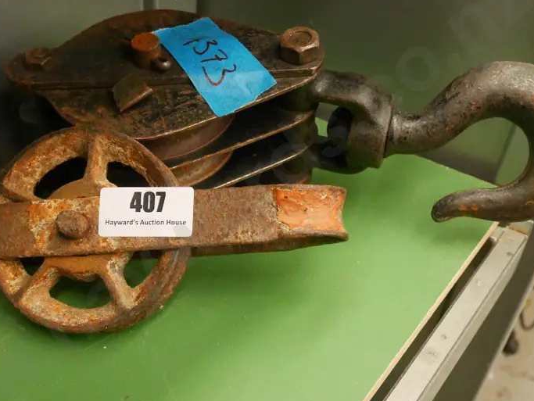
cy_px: 230
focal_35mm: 45
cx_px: 202
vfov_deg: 32.2
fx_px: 695
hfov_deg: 41.8
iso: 3200
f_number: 3.7
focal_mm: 15
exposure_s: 1/160
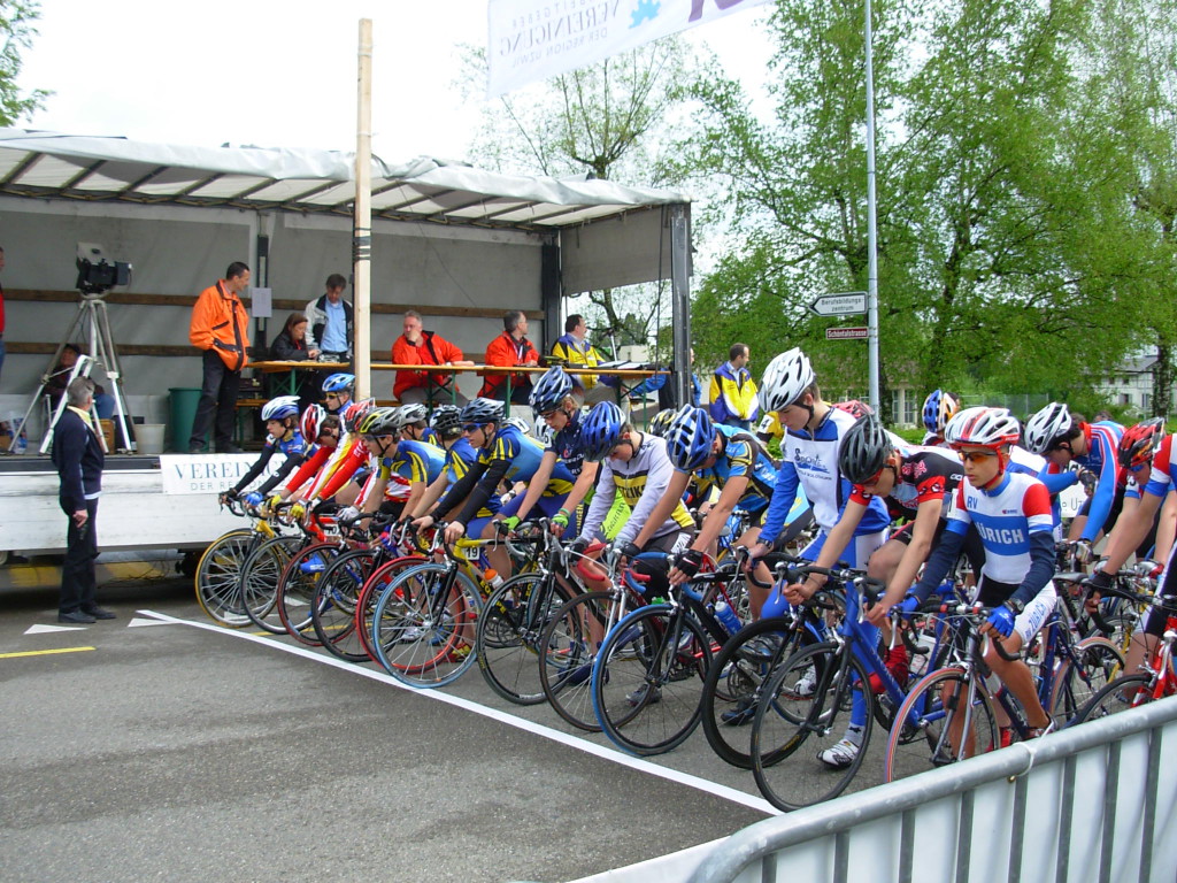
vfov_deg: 37.7
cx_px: 588
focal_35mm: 38
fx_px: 1292
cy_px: 442
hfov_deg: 49.0
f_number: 2.9
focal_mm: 6.3
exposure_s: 1/242
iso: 50
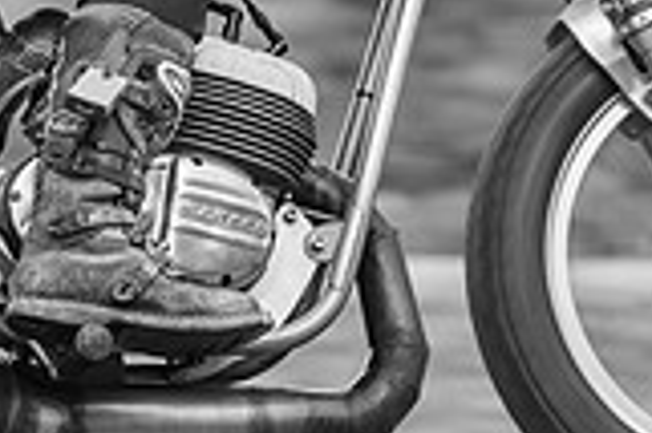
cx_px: 199
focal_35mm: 555
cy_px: -76
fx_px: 10041
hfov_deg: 3.7
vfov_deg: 2.5
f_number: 4
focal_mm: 89
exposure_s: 1/250
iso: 64
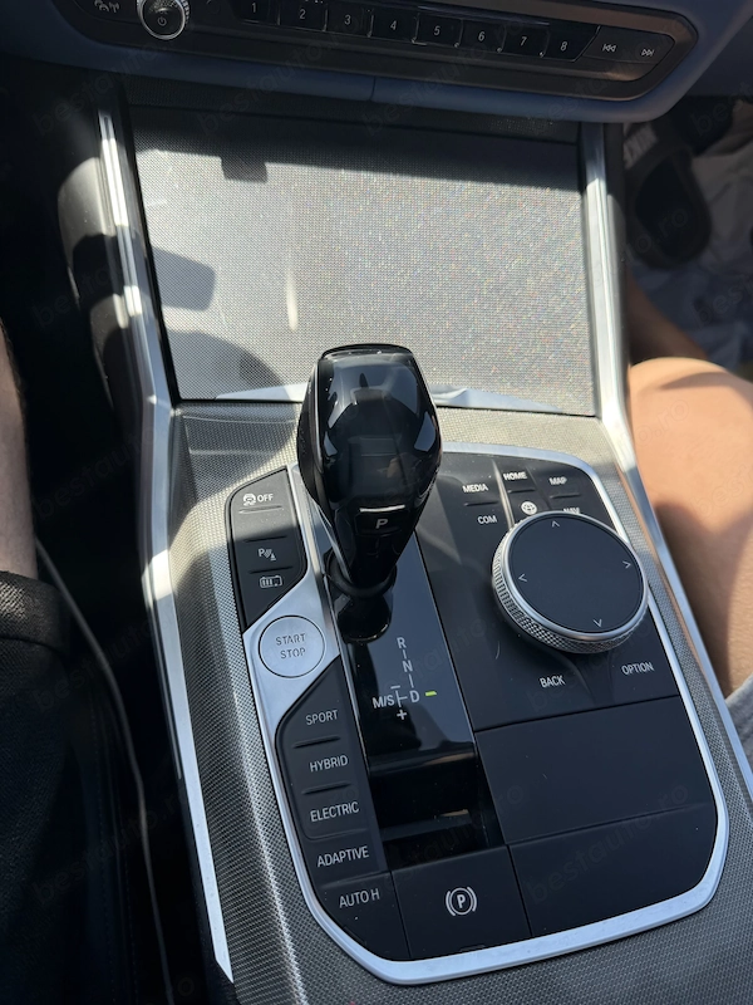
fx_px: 696
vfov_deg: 71.6
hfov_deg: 56.8
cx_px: 376
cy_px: 502
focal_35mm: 24
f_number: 1.78
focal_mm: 6.76
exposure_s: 1/898
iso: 80
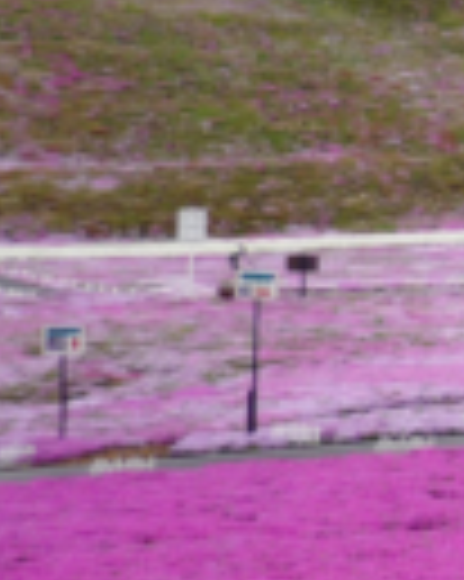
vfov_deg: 12.8
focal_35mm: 150
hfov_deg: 8.9
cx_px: 1266
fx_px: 2578
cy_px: 117
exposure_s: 1/100
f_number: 2.8
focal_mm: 5.5
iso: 100
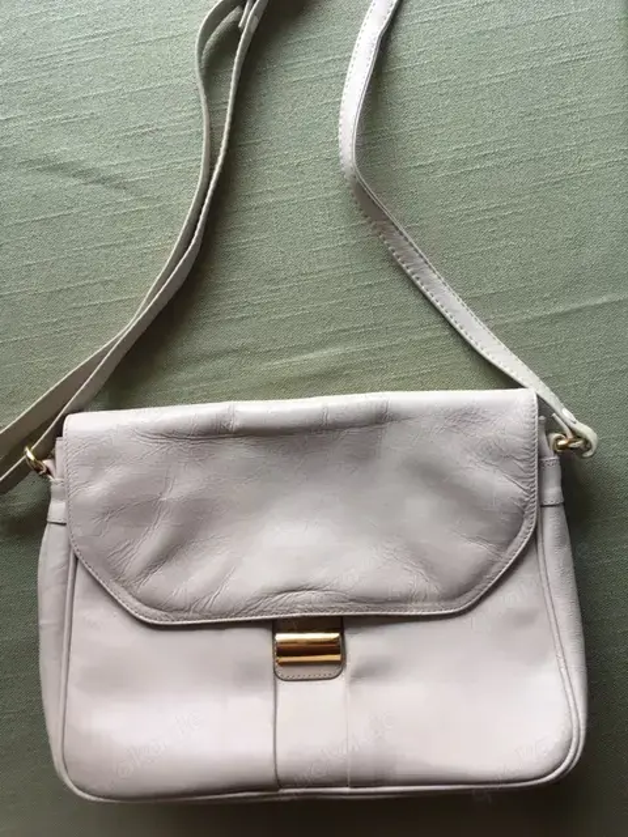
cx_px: 314
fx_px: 701
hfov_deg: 48.2
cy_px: 418
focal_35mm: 29
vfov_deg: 61.7
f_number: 2.2
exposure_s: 1/33
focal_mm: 4.15
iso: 50
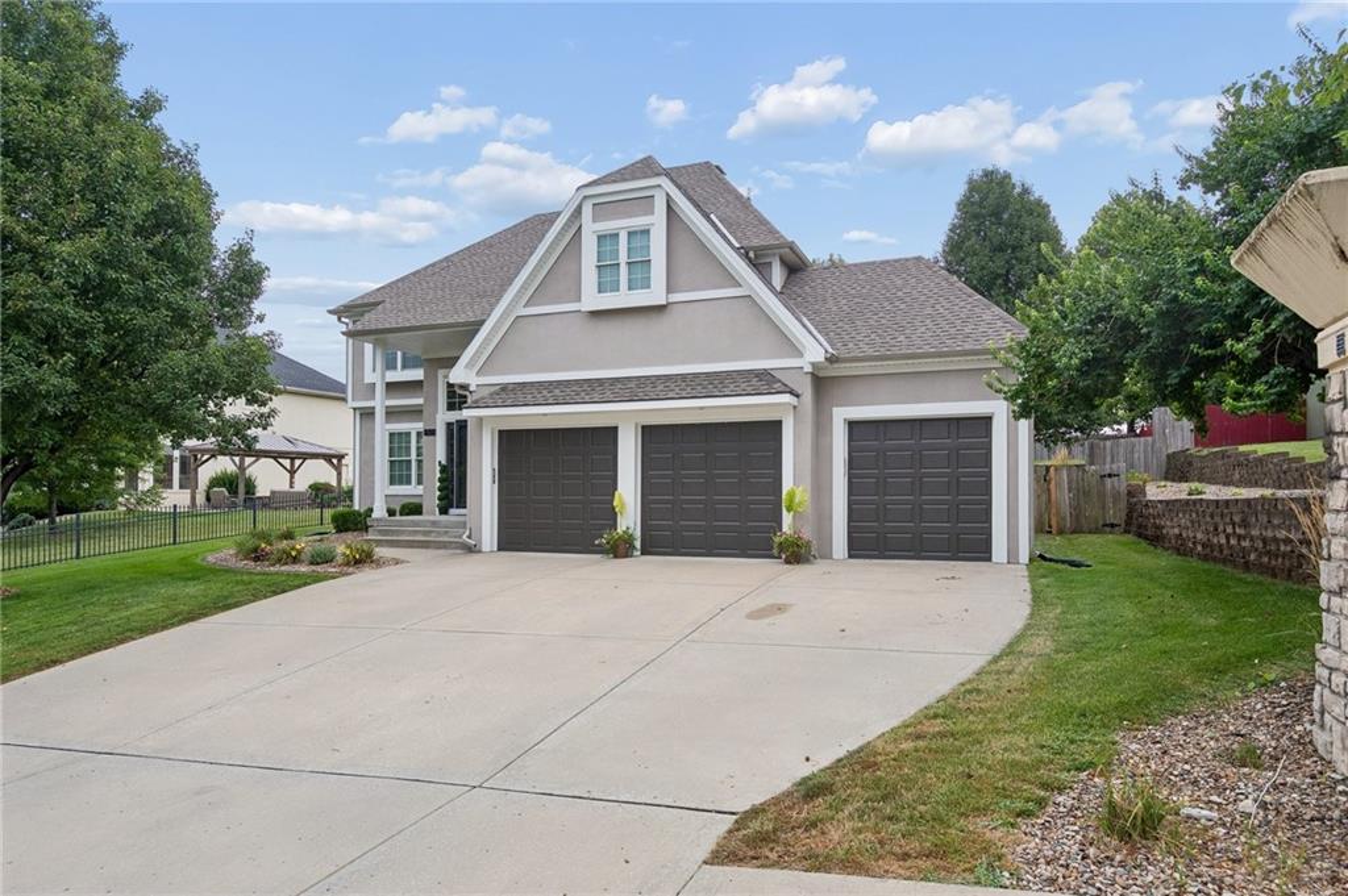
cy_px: 448
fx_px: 786
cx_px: 674
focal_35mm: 21
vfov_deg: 59.4
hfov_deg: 81.2
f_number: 6.3
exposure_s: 1/320
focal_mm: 21
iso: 640
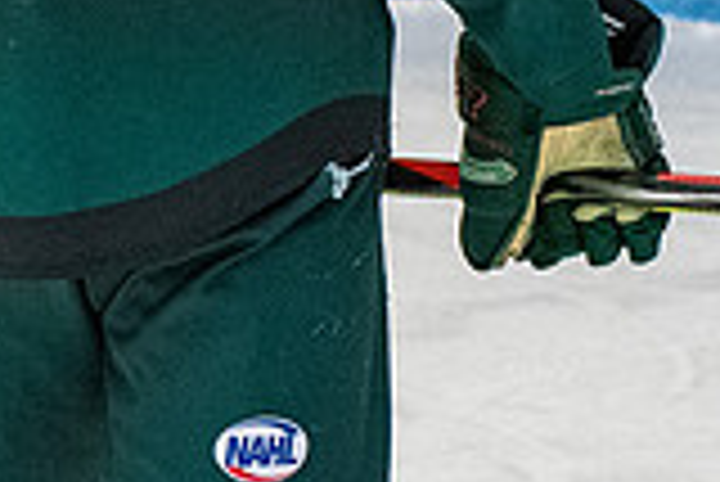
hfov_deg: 2.7
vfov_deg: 1.8
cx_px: 33
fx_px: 15133
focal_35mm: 756
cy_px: -445
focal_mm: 100
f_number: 3.5
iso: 2500
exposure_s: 1/800
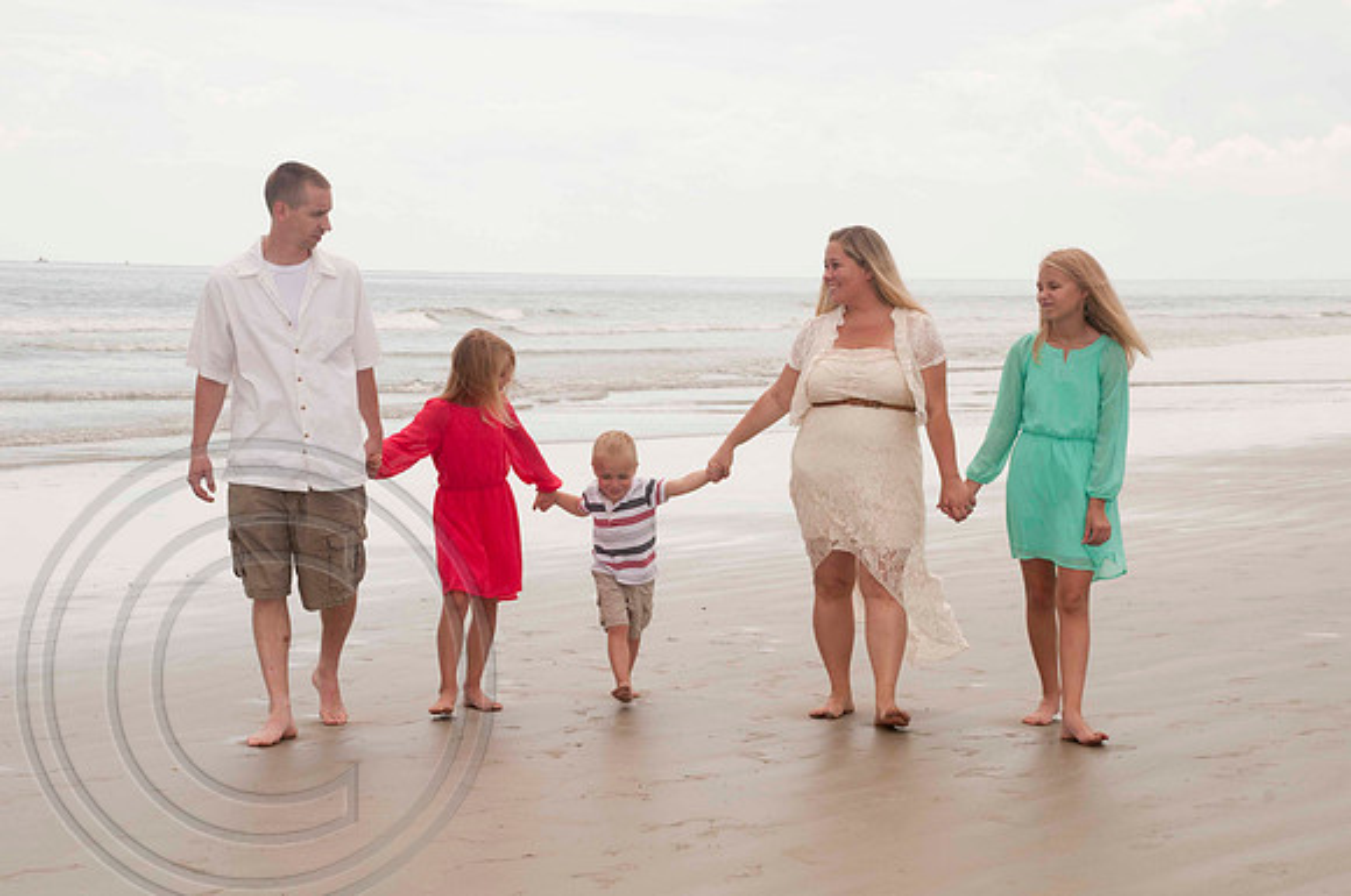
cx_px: 676
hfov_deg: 23.4
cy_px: 448
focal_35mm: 87
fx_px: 3260
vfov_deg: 15.7
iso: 100
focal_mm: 58
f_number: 11
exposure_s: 1/250
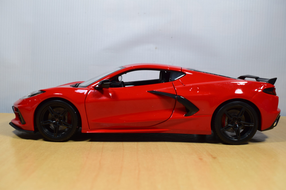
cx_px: 143
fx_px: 310
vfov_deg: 34.2
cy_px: 95
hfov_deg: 49.6
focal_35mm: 39
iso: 400
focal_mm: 26
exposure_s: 1/50
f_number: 8
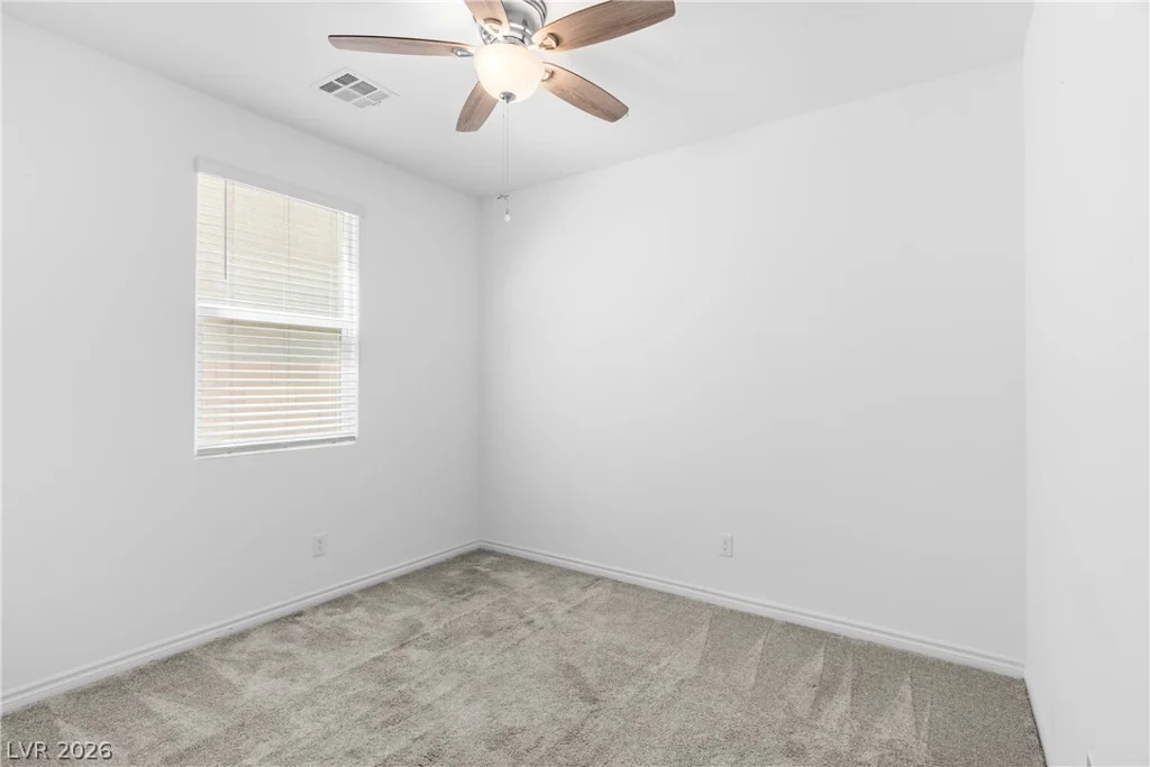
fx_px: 543
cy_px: 384
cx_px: 575
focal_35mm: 17
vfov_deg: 70.5
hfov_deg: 93.3
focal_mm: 17
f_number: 8
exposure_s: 1/10
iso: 400
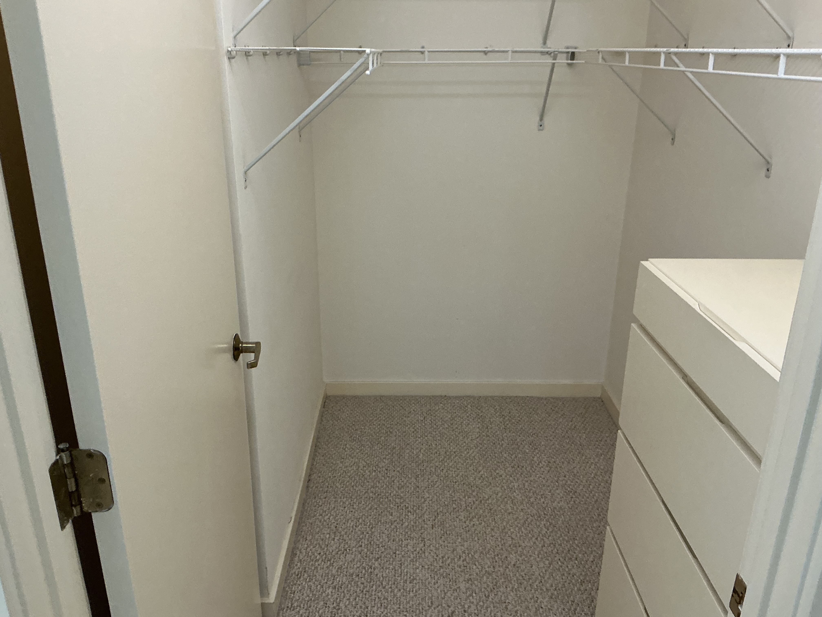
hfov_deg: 63.4
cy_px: 308
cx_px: 411
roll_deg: -1.5
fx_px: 665
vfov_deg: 49.7
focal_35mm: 28
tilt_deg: -19.5
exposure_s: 1/60
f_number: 1.8
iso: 160
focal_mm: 3
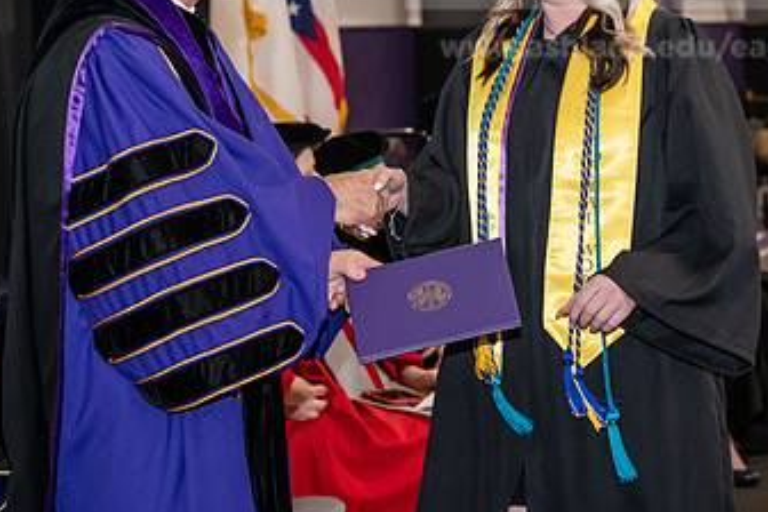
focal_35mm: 121
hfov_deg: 16.9
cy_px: 95
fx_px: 2581
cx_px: 336
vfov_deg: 11.3
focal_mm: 70
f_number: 5
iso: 2500
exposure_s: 1/200
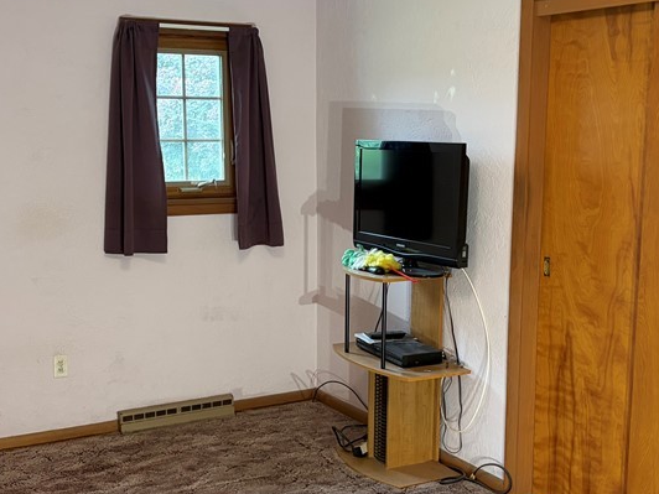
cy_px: 286
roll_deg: -0.1
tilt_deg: -8.4
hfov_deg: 38.2
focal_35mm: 50
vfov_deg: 29.1
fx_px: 952
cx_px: 333
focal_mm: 5.96
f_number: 1.6
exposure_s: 1/60
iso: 200
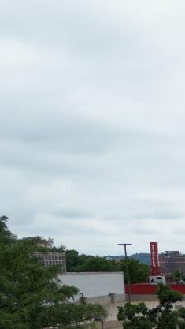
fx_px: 819
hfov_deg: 10.3
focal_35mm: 94
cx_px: 506
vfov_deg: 21.3
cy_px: 383
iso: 200
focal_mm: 6.72
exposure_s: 1/3200
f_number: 1.7
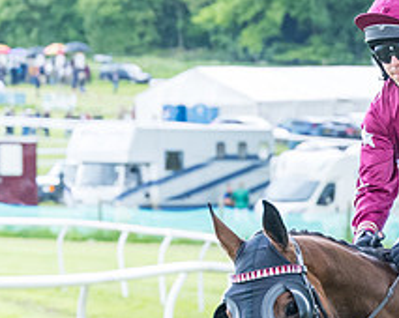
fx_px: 3539
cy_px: 324
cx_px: 727
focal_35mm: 300
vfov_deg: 5.1
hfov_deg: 6.3
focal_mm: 70
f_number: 4
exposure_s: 1/800
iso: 800
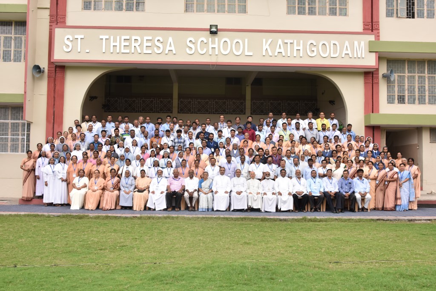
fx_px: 460
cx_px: 218
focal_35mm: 38
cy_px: 146
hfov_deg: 50.7
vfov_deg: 35.1
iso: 500
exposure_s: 1/125
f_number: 10
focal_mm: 38
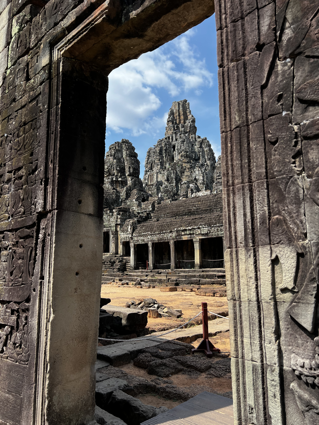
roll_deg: +0.4
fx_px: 319
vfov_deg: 67.3
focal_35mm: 26
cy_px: 212
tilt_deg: +10.8
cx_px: 160
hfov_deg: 53.1
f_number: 1.5
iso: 50
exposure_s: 1/2045
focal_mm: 5.7
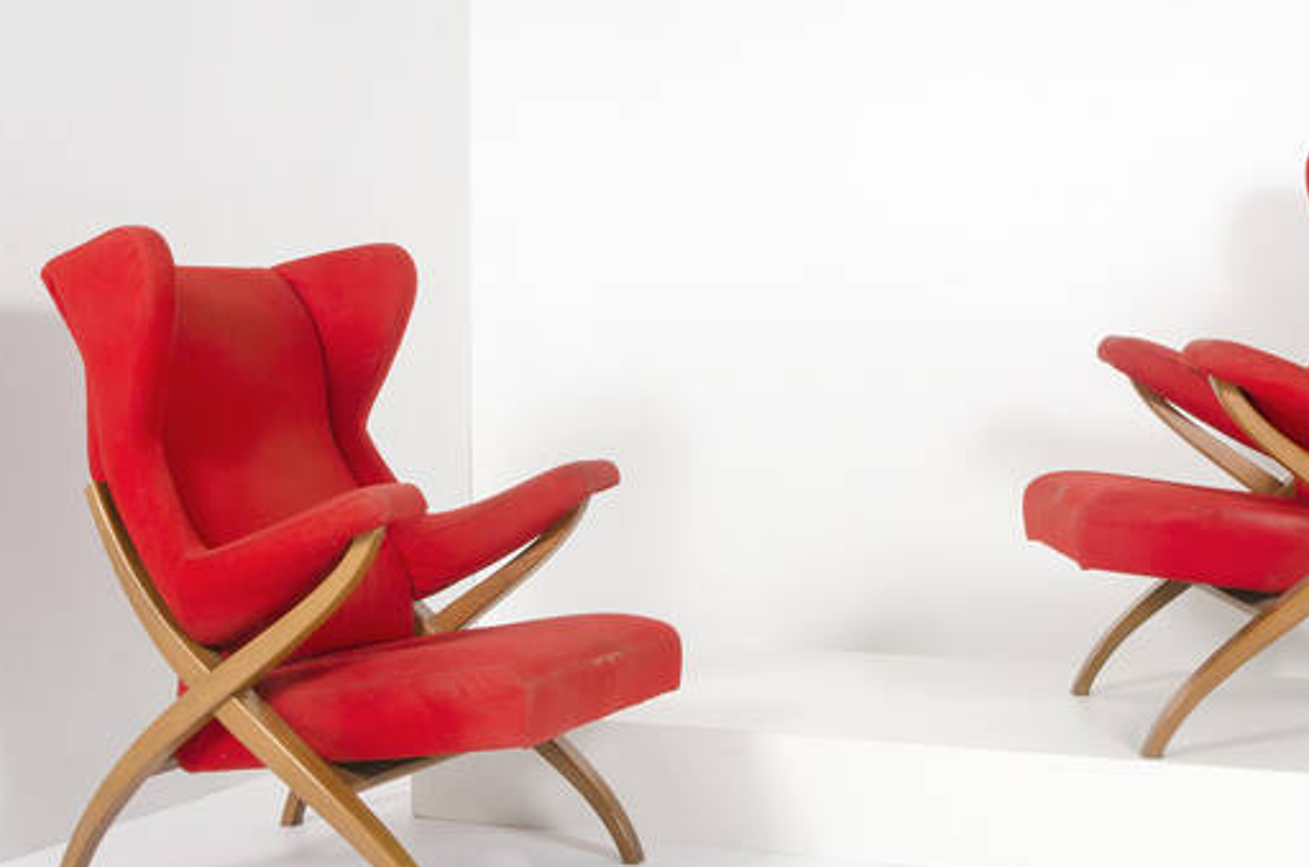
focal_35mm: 53
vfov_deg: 25.5
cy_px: 485
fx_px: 1912
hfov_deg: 37.5
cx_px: 823
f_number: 20
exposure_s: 1/200
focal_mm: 25
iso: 125
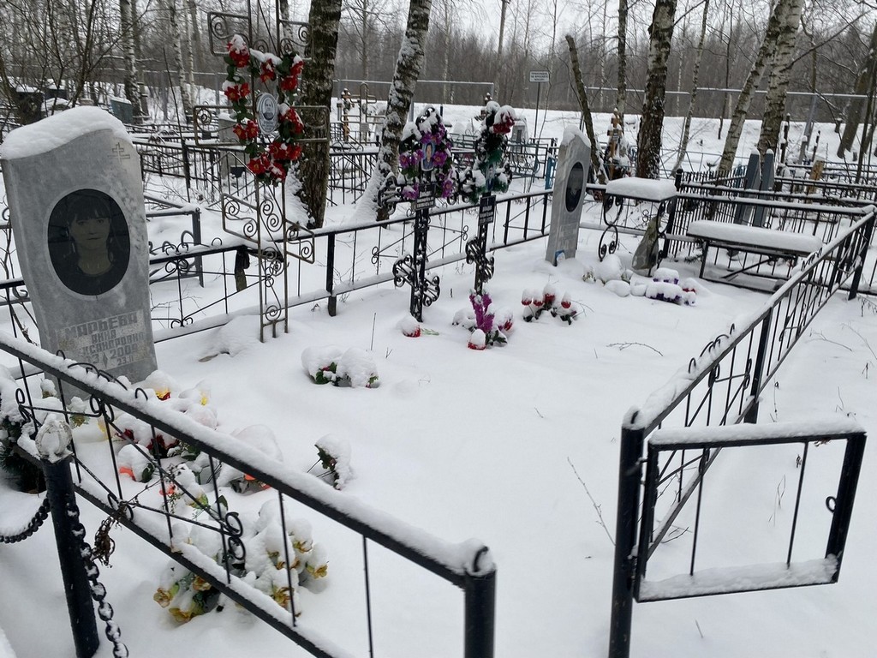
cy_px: 329
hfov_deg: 67.3
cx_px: 438
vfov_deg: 53.1
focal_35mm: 26
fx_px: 659
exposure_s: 1/137
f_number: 1.8
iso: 32
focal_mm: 4.25
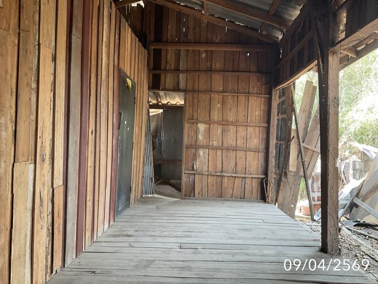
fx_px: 317
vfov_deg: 48.2
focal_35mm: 29
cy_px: 142
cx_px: 189
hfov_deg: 61.7
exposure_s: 1/50
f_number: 1.8
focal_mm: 3
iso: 40
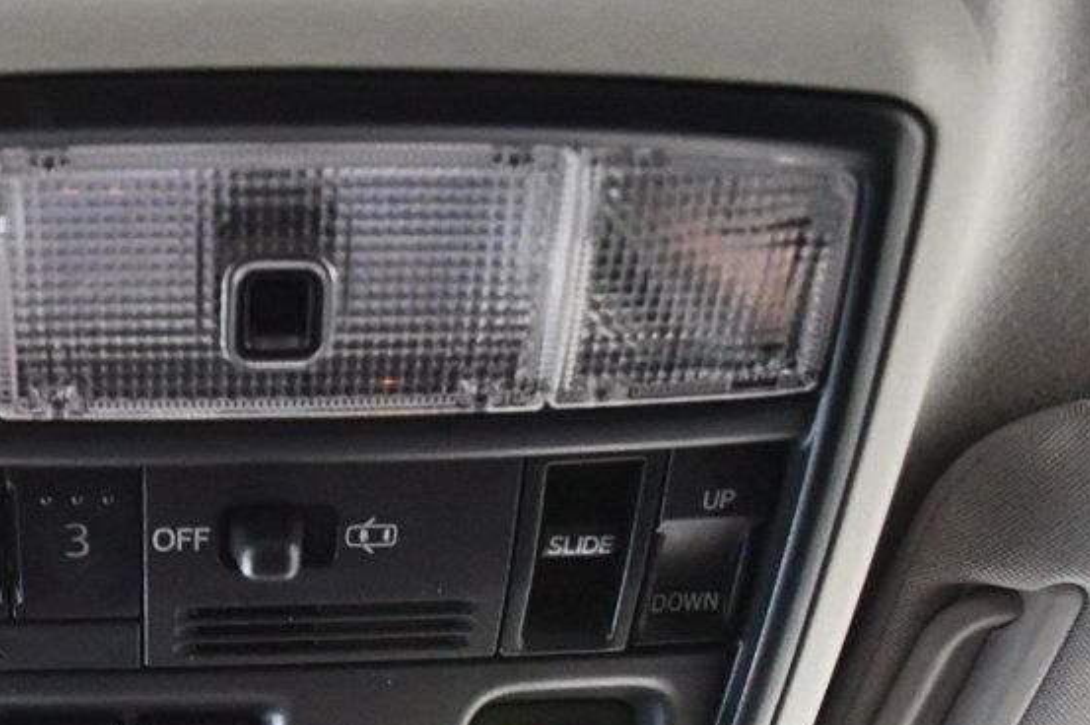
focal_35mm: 50
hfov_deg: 37.9
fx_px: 1513
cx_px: 185
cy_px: 670
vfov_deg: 26.0
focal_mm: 18
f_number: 3.5
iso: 12800
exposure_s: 1/60
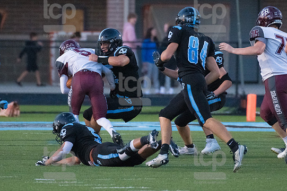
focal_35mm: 676
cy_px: 91
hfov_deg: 3.1
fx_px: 5386
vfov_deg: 2.0
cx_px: 135
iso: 6400
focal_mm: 420
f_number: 5.6
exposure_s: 1/2000
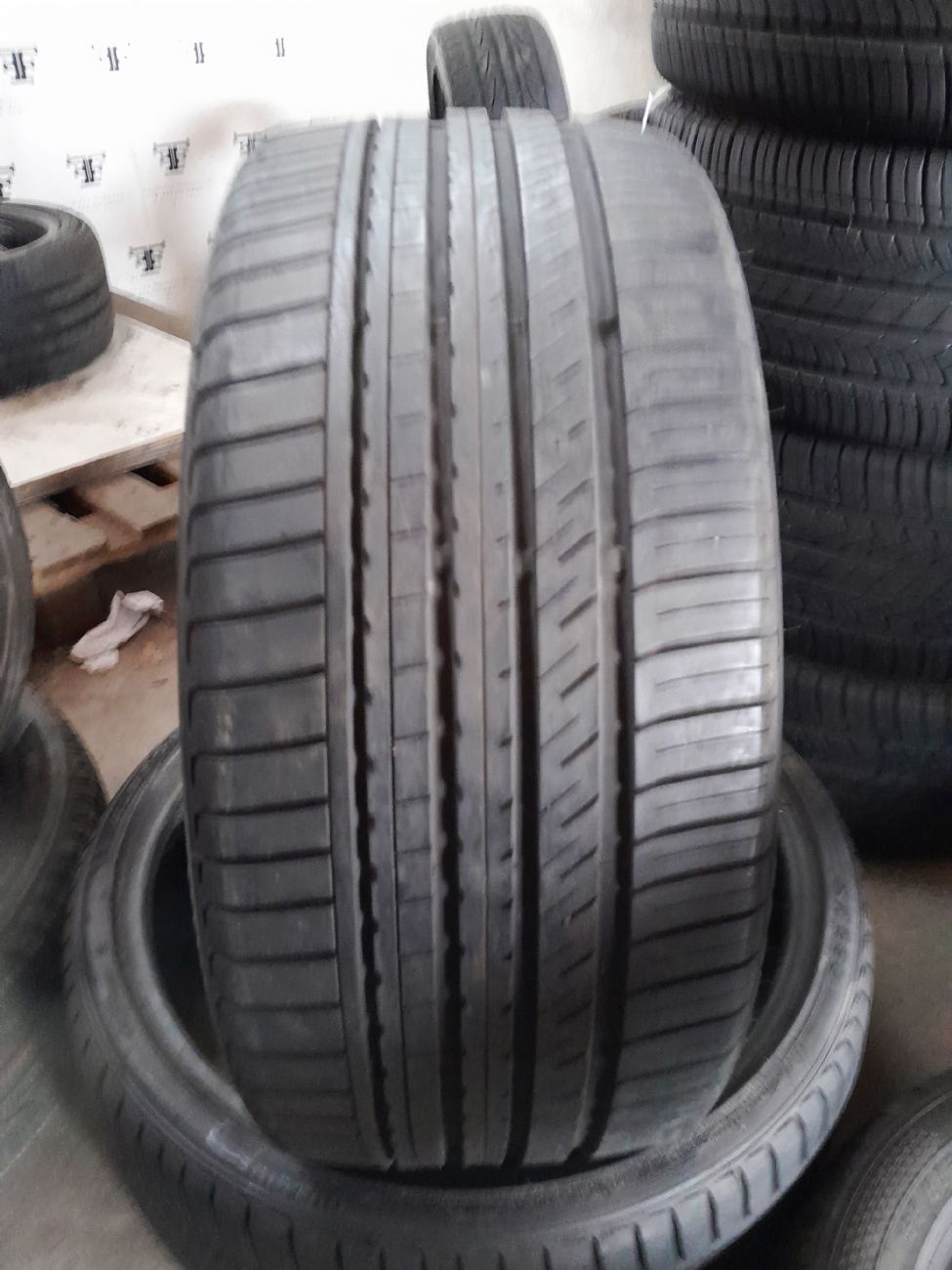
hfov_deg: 53.1
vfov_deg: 67.3
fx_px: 953
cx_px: 476
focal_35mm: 26
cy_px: 635
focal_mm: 3.98
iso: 1250
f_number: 1.8
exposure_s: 1/10
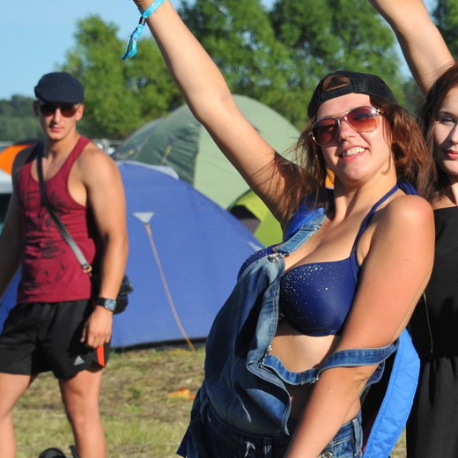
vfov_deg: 8.7
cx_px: 360
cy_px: 177
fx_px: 2994
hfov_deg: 8.7
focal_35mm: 200
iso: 800
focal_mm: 85
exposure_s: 1/2500
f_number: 8
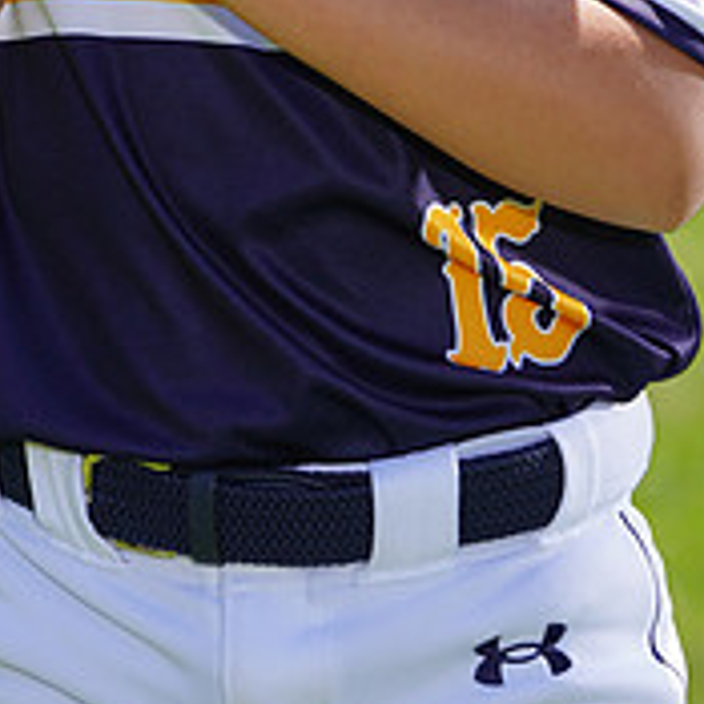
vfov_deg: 2.5
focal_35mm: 695
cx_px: 284
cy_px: -257
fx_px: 15991
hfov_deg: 2.5
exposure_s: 1/250
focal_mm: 247
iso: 100
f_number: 8
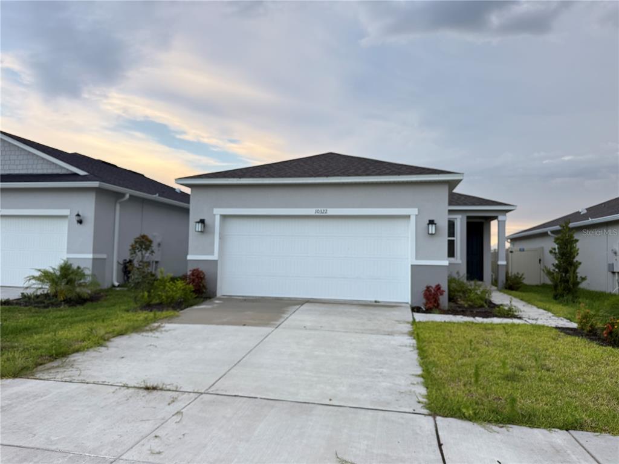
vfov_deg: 56.8
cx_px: 310
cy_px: 232
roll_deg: -1.3
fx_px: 429
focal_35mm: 24
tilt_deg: +3.4
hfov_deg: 71.6
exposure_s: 1/269
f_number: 1.78
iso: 100
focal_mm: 6.76
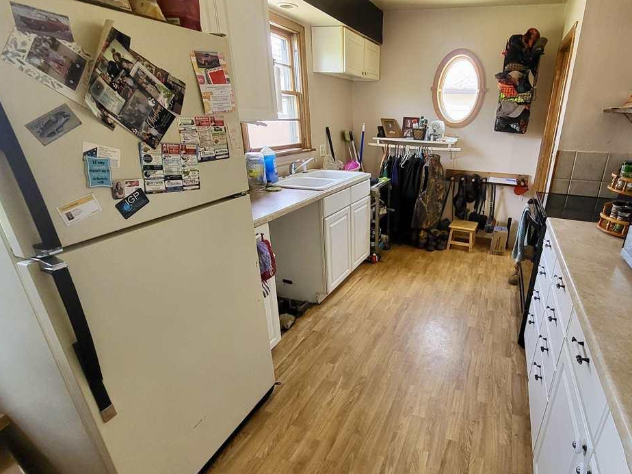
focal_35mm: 18
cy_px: 254
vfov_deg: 71.5
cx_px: 387
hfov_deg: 86.4
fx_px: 329
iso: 250
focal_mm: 1.74
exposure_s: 1/60
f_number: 2.2
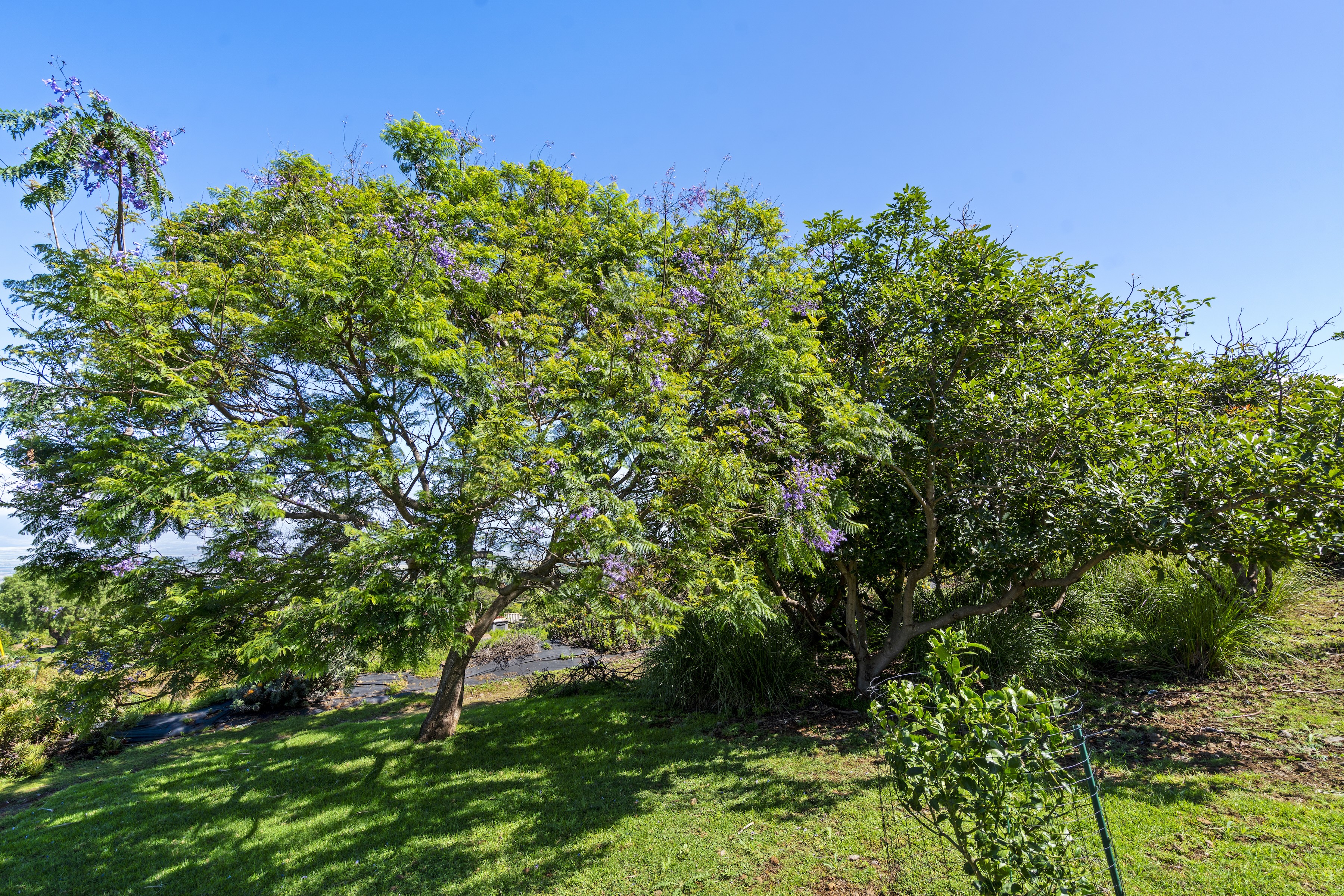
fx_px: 597
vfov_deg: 73.7
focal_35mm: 16
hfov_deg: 96.7
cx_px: 672
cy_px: 448
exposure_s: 1/125
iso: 100
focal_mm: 16
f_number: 8
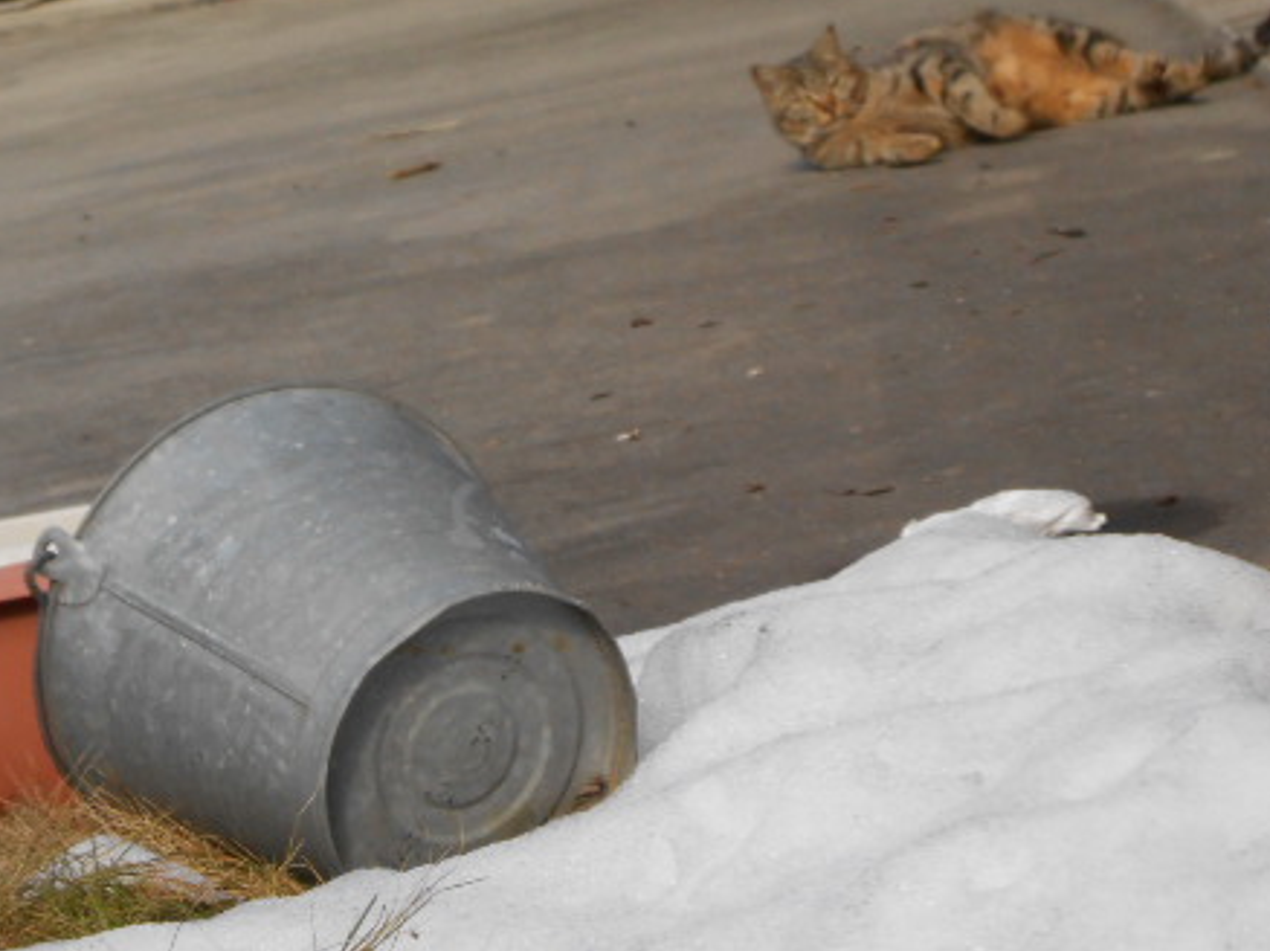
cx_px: 409
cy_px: 583
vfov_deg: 8.5
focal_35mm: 174
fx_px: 6380
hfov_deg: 11.4
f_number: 5.5
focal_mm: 21.2
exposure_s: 1/500
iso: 250
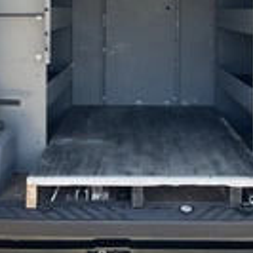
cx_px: 148
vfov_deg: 22.1
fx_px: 637
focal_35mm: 77
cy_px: 38
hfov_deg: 22.4
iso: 20
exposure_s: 1/180
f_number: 1.8
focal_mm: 3
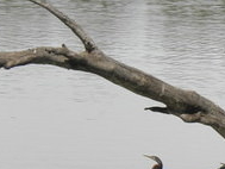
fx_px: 3343
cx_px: 344
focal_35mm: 514
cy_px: 105
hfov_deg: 3.8
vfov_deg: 2.9
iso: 100
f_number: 5.6
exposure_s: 1/640
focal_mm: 27.16
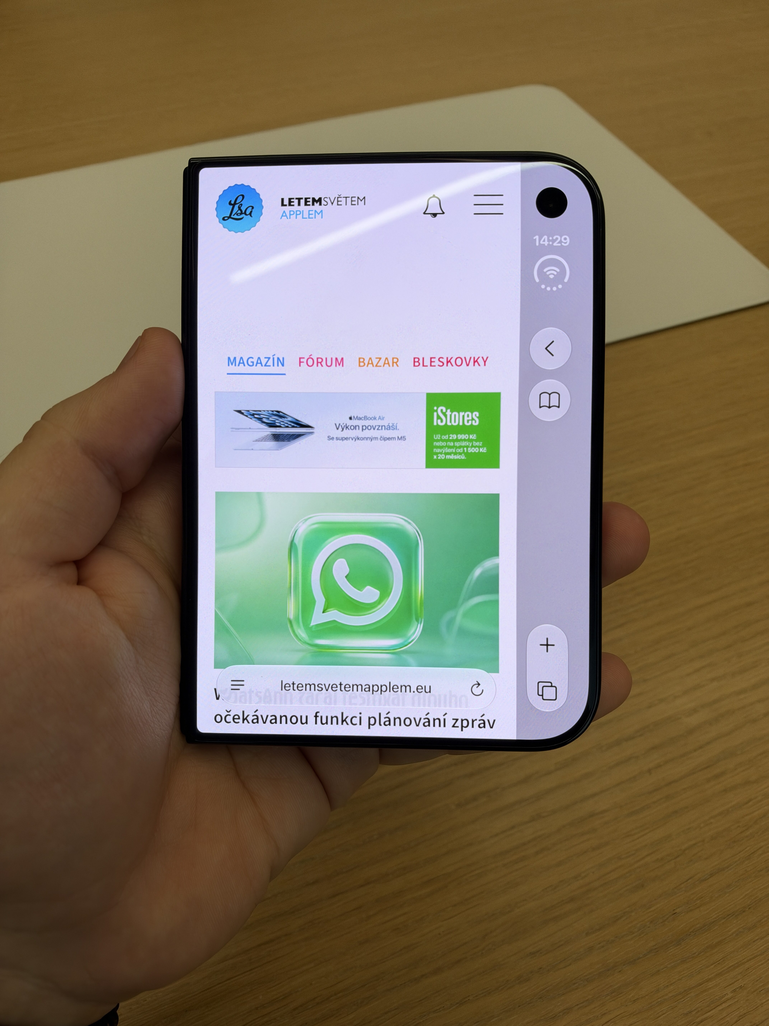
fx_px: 711
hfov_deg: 56.8
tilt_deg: -51.2
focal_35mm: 24
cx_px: 384
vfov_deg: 71.6
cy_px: 513
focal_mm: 6.93
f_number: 4
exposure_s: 1/120
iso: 100
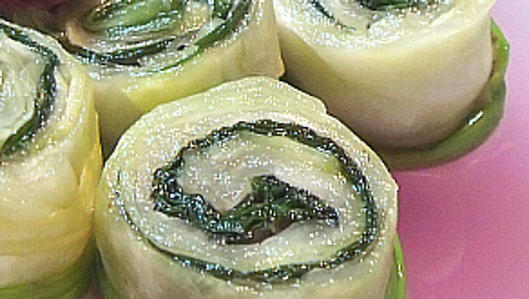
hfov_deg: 19.3
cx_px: 261
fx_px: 1559
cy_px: -8
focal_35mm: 111
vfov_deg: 10.8
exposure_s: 1/20
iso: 400
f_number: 3.5
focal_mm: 6.6
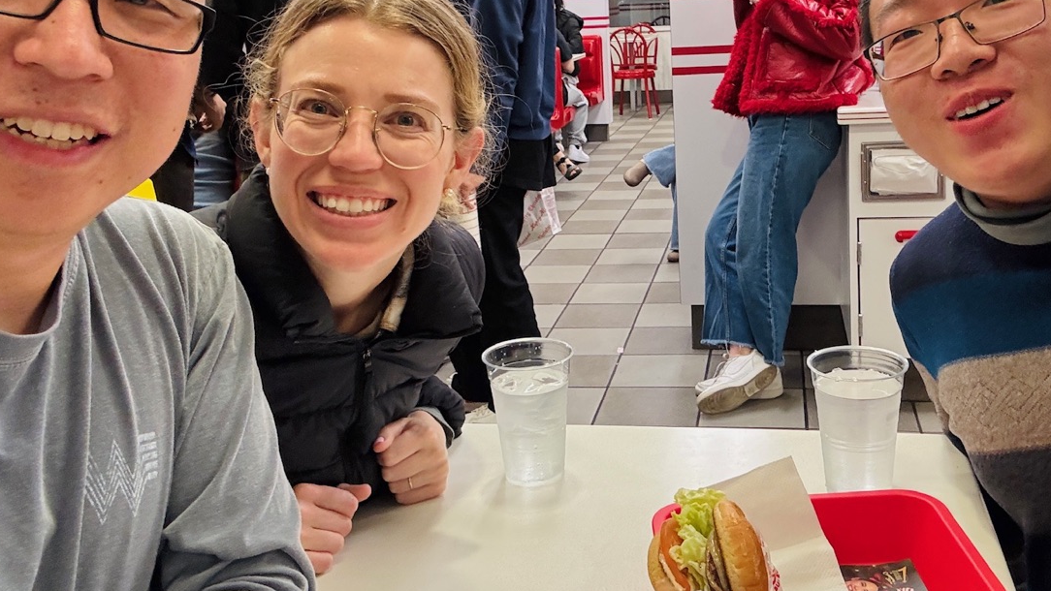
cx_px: 608
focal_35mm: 37
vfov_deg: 31.7
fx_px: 1031
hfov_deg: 53.8
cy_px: 191
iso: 250
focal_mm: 2.69
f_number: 1.9
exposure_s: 1/60
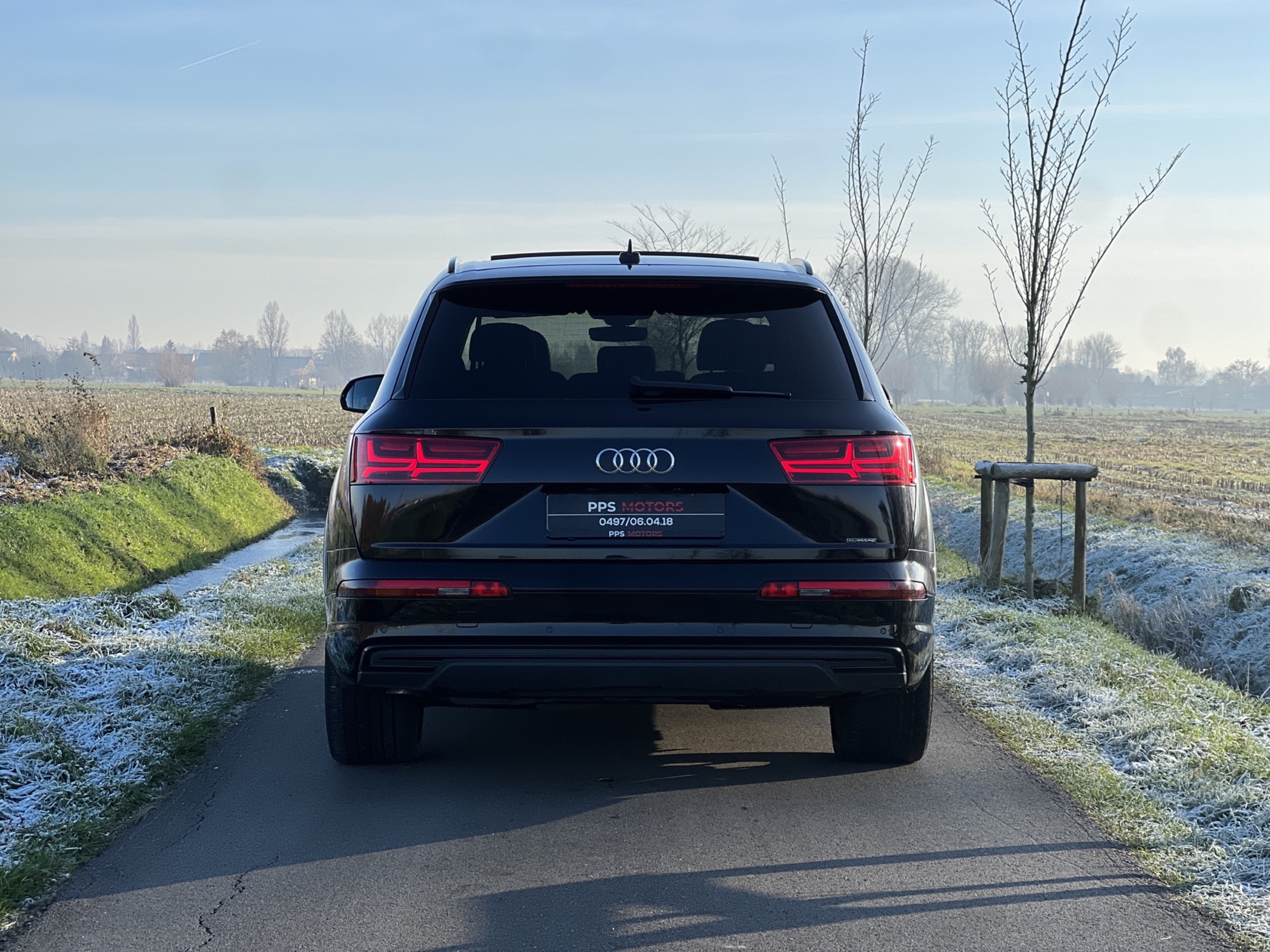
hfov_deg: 25.3
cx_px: 635
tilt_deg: -1.4
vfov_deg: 19.1
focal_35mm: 77
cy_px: 476
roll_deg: -1.0
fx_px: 2825
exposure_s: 1/494
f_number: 2.8
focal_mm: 9
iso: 32
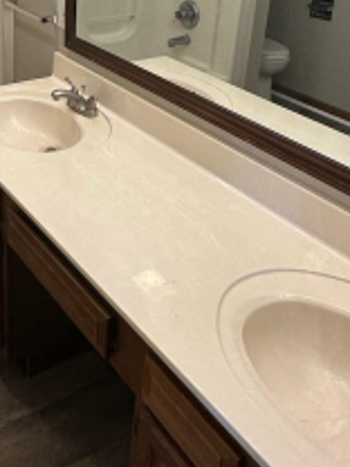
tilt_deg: -19.1
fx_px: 607
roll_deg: -0.9
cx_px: 45
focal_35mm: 45
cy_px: 93
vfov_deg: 40.3
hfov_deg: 30.9
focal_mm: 2.22
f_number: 2.2
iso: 125
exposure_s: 1/120
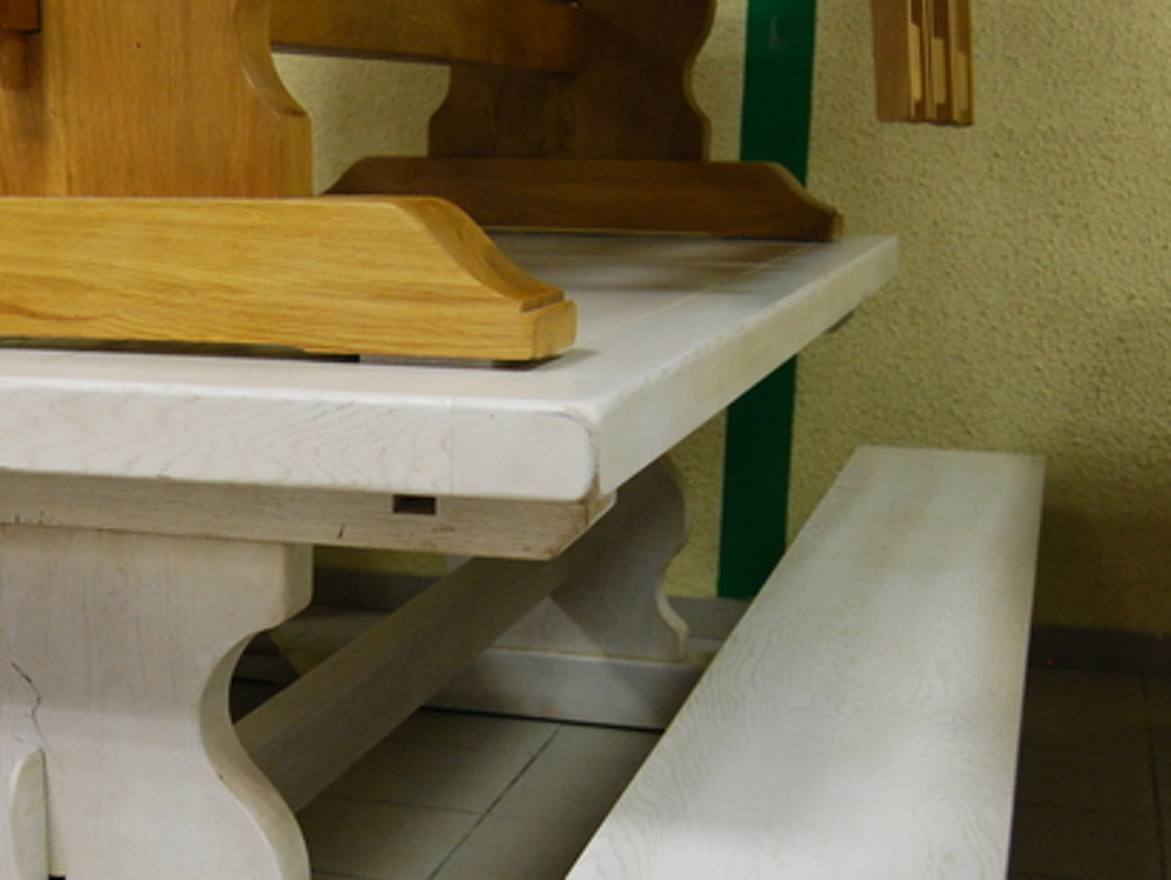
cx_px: 300
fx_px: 2099
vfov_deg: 23.4
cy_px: 689
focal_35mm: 62
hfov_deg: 30.7
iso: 720
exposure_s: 1/30
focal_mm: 22
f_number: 3.8
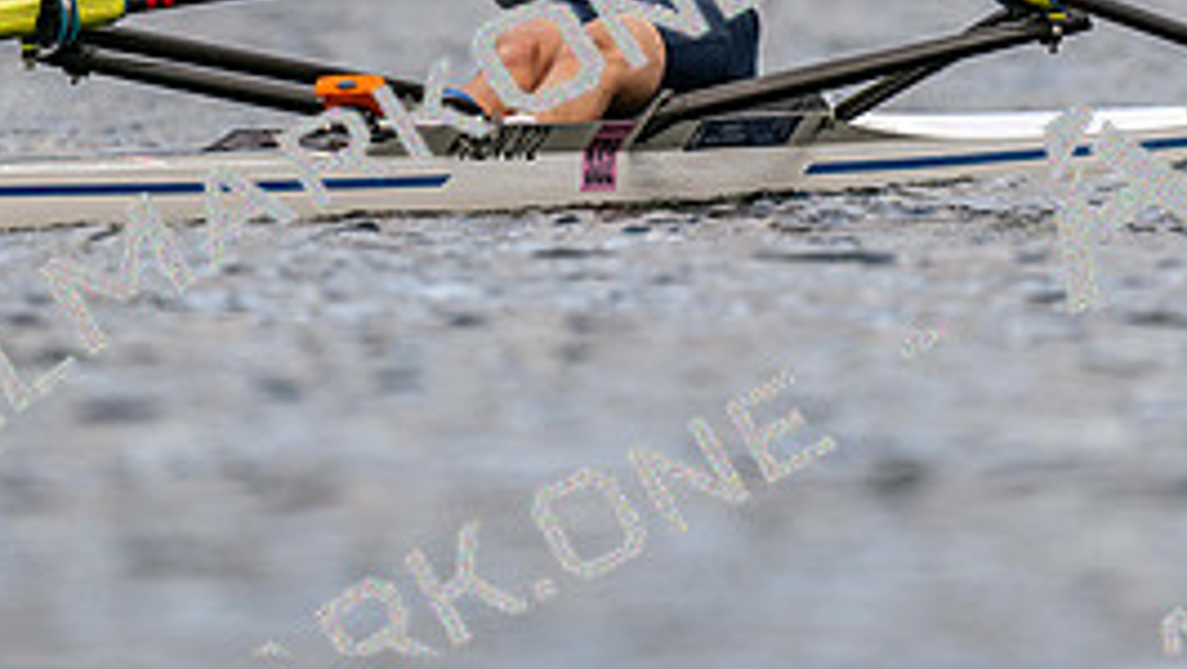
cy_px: -107
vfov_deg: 0.9
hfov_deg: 1.6
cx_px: 660
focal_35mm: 1370
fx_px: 43146
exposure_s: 1/2500
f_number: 4
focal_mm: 600
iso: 500
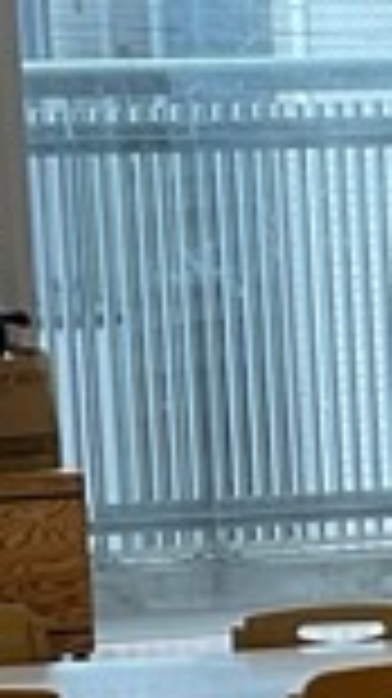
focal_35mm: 244
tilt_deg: -10.9
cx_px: 1050
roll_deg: +2.6
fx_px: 4516
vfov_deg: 8.8
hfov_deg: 4.8
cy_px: 761
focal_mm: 3
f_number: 1.8
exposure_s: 1/120
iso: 25
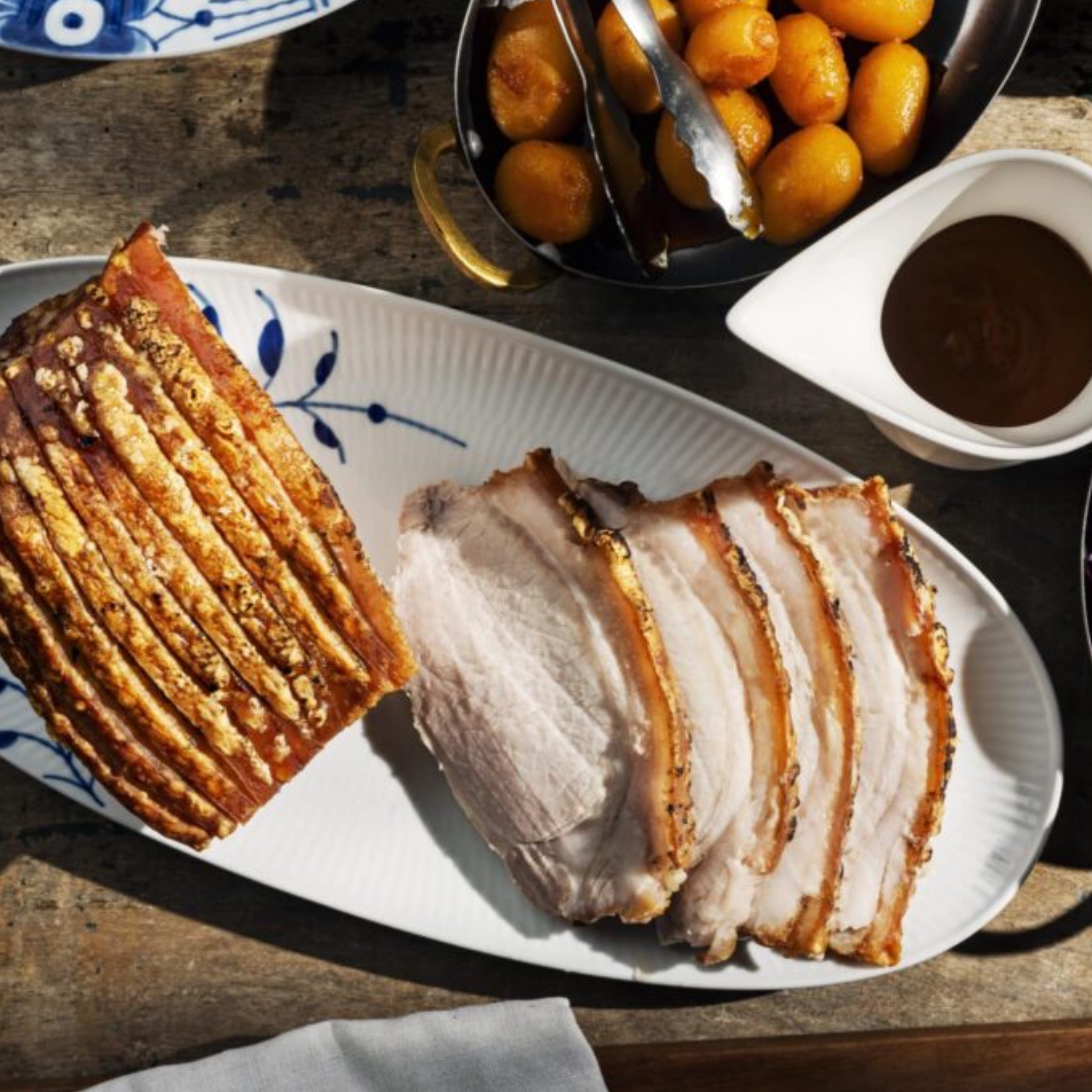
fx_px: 2284
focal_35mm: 64
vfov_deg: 26.9
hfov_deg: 26.9
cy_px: 544
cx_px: 538
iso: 200
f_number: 11
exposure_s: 1/80
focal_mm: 50
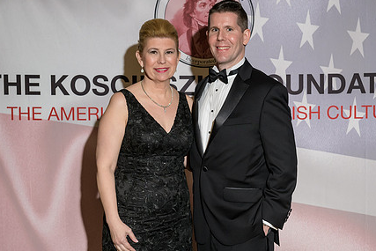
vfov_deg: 17.9
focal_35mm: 76
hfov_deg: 26.6
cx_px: 211
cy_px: 104
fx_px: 794
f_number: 5
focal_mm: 56
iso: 800
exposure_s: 1/100
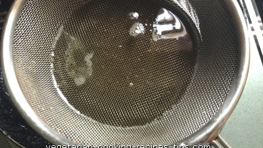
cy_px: 54
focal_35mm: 37
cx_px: 129
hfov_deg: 54.0
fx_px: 258
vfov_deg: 31.8
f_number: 2.4
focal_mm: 3.3
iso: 250
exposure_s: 1/20
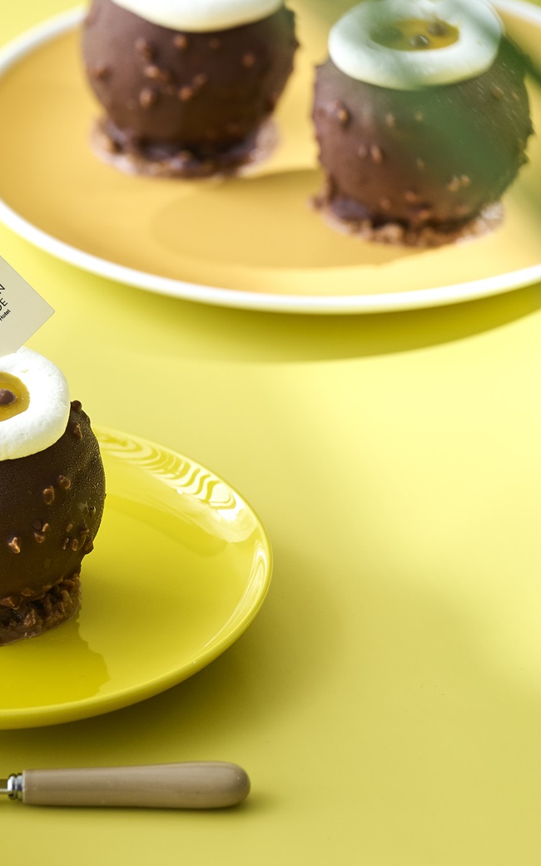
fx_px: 6865
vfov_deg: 7.2
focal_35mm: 291
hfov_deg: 4.5
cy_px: 405
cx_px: -5
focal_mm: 165
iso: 500
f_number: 6.3
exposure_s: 1/160
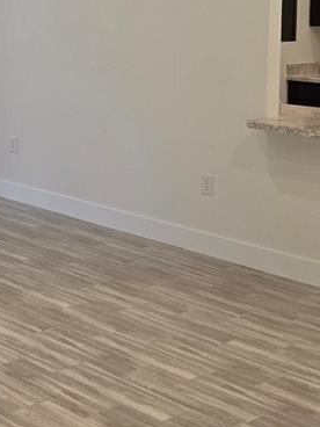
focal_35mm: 75
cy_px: 61
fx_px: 924
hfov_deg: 18.9
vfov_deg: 25.4
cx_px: -30
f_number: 1.4
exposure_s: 1/120
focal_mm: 6.5
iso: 100
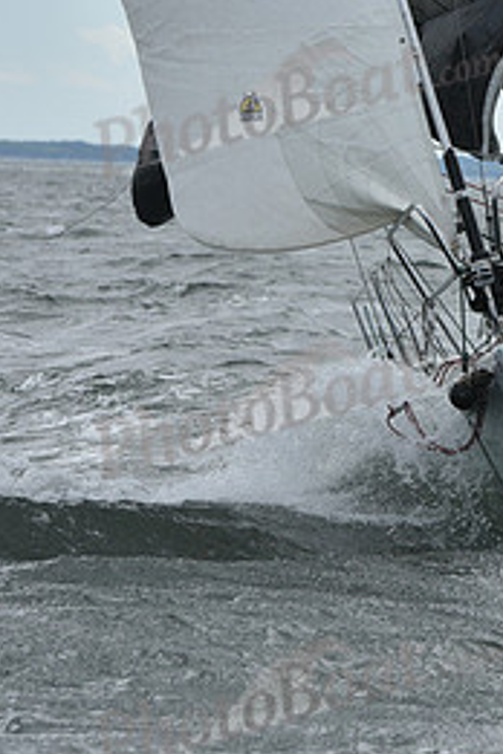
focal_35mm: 400
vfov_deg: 5.2
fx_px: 8383
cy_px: 212
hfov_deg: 3.4
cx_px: 653
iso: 320
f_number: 9
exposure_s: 1/1250
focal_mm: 180
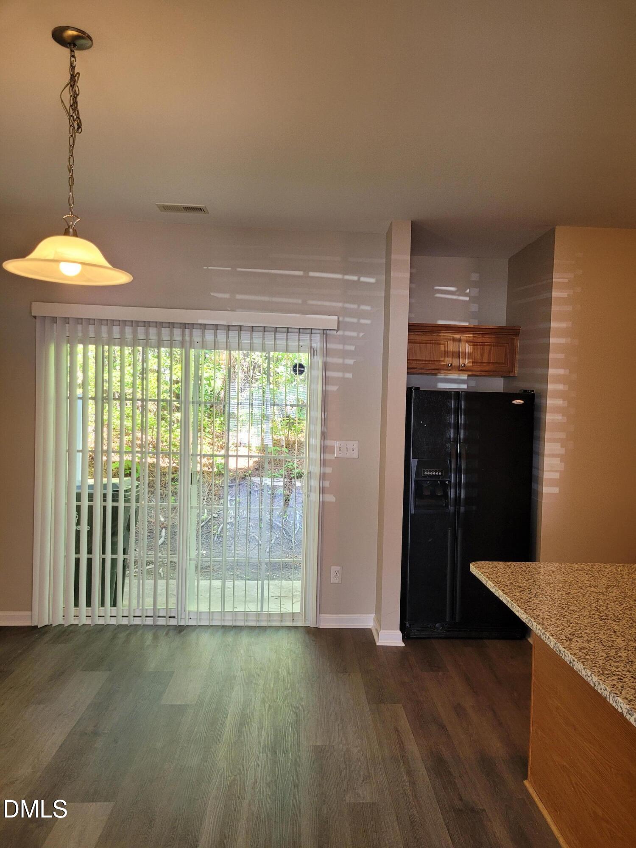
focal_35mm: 26
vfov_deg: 67.3
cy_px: 424
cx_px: 318
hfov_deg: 53.1
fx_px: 637
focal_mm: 5.4
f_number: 1.8
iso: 200
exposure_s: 1/120
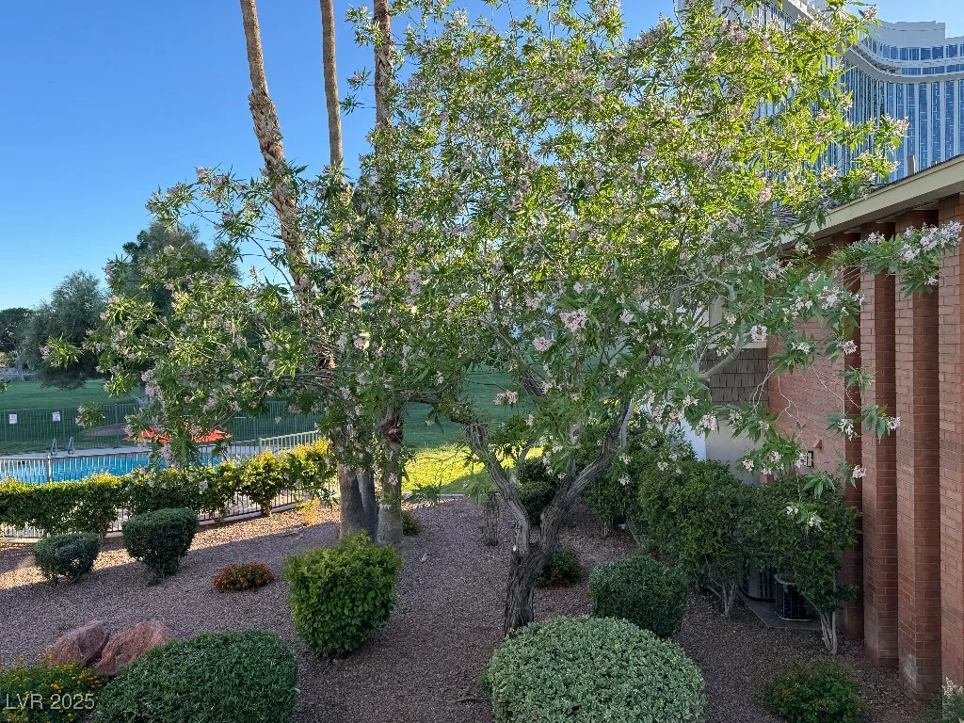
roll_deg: +2.9
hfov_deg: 71.6
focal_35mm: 24
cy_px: 362
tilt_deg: -2.7
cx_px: 482
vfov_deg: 56.8
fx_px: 668
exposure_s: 1/812
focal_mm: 6.76
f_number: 1.78
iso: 80
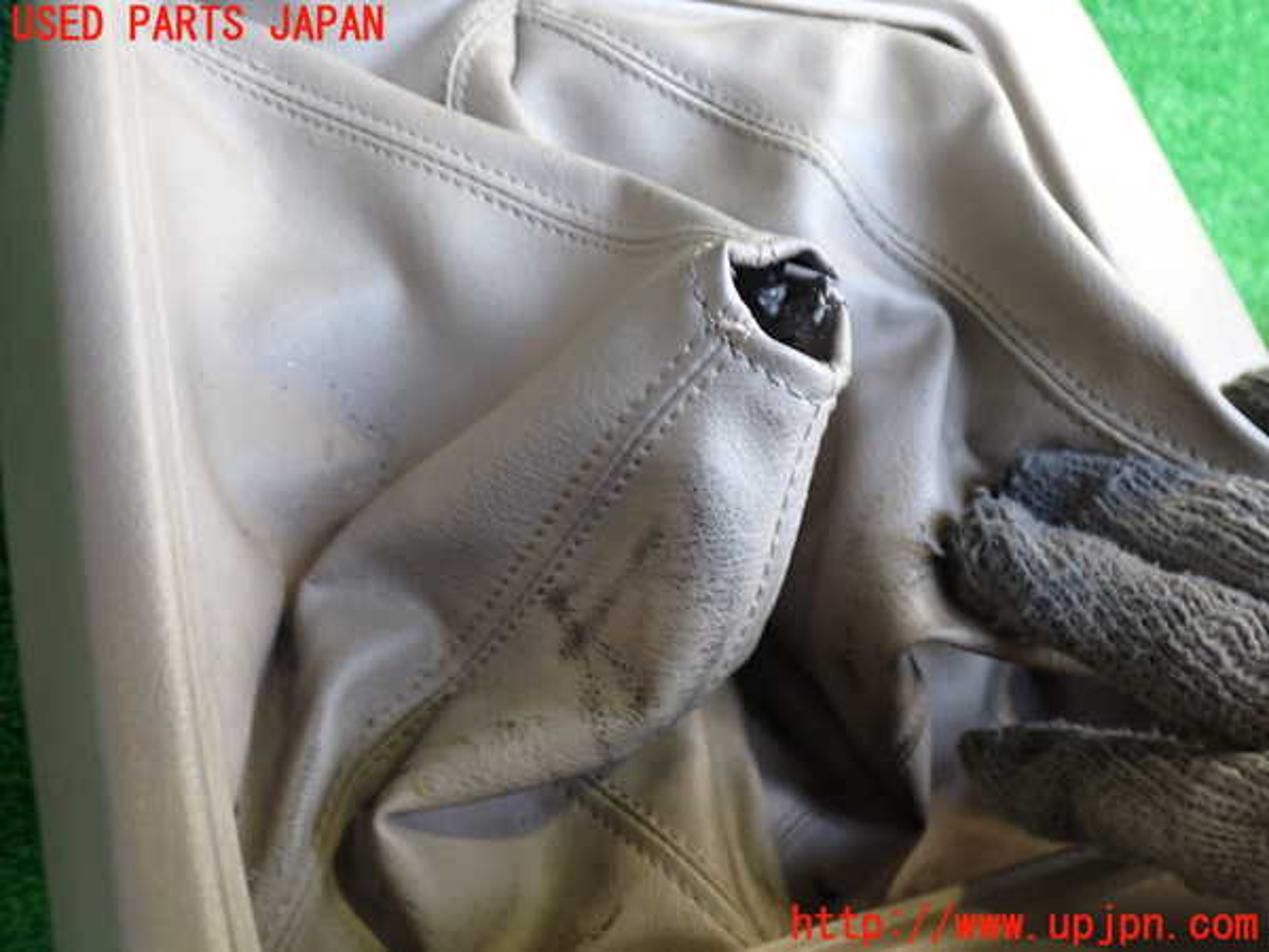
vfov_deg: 46.8
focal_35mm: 30
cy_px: 476
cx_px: 634
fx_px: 1100
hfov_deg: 60.0
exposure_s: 1/30
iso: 250
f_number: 2.3
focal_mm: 5.4
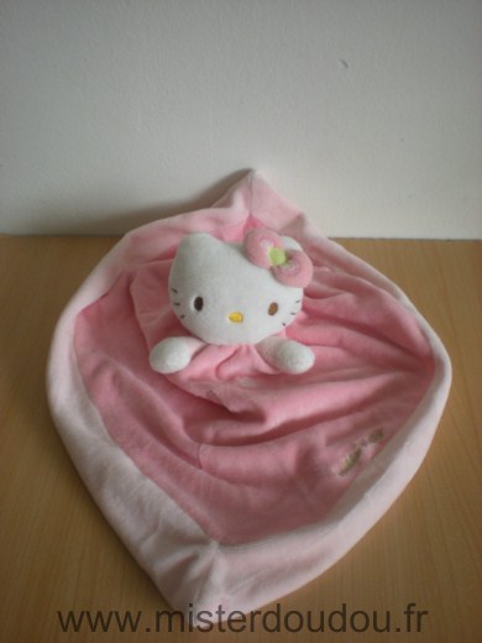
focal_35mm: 38
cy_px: 322
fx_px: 705
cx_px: 241
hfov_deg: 37.7
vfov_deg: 49.0
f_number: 3.1
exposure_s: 1/16.8
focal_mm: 6.3
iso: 200
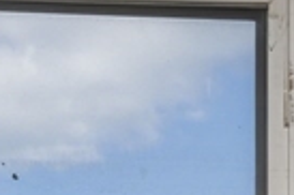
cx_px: 337
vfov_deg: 5.7
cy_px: 582
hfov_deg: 9.1
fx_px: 1835
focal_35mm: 225
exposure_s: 1/200
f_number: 8
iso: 100
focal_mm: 30
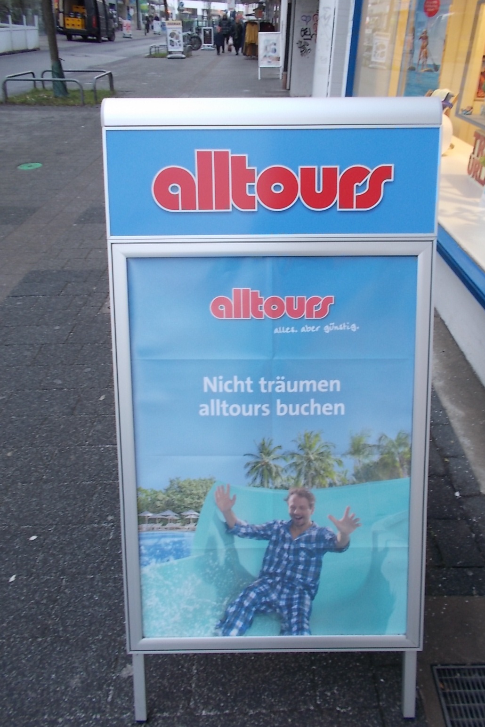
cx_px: 275
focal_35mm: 28
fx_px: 566
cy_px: 358
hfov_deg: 46.3
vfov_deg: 65.5
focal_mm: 4.6
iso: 100
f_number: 3.2
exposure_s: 1/25
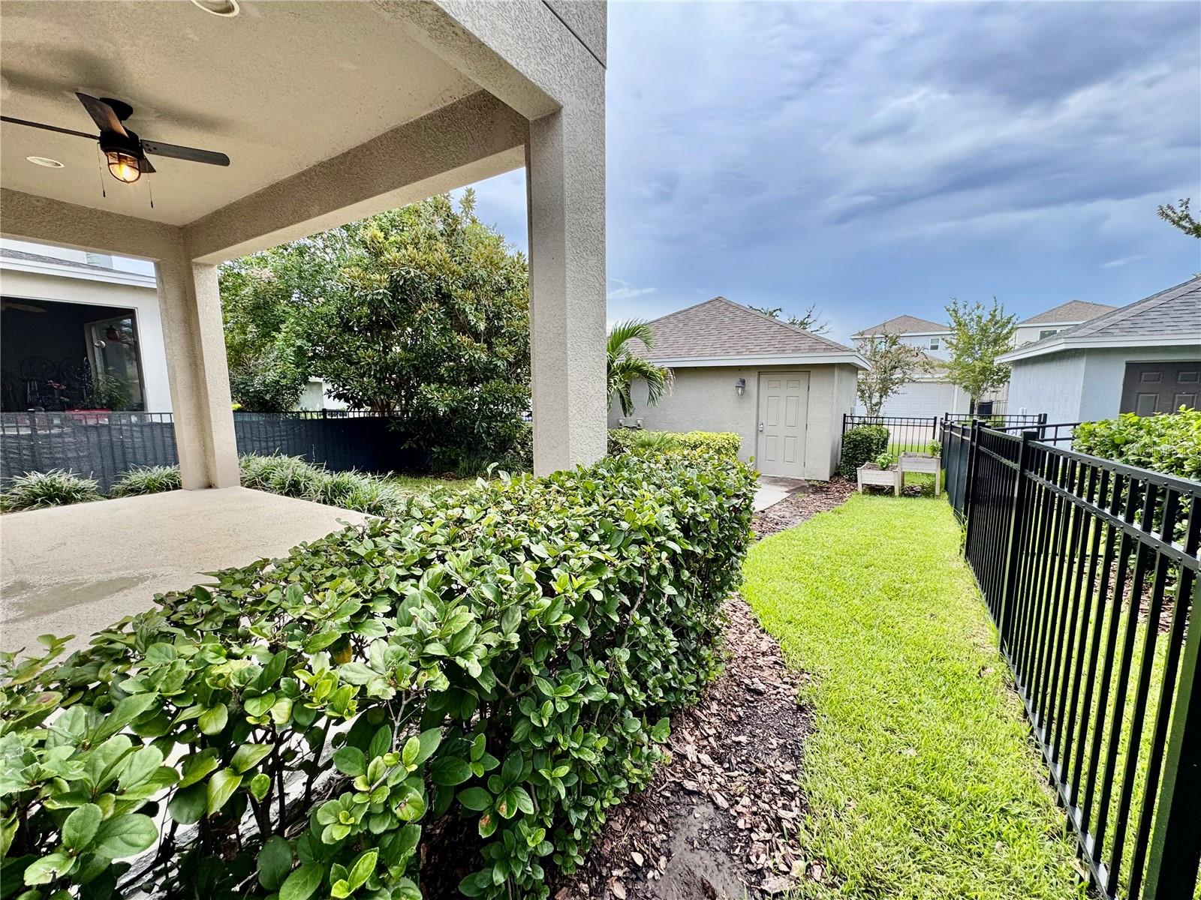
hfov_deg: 102.1
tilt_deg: -7.7
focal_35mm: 14
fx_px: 486
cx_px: 600
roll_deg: +0.5
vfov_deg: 85.7
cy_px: 450
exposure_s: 1/99
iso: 40
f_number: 2.2
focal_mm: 2.22
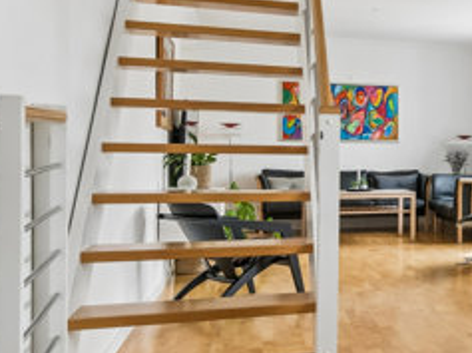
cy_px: 186
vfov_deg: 27.1
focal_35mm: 54
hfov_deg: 29.3
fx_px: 730
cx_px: 607
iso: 200
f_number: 8
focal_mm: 11
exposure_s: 1/50
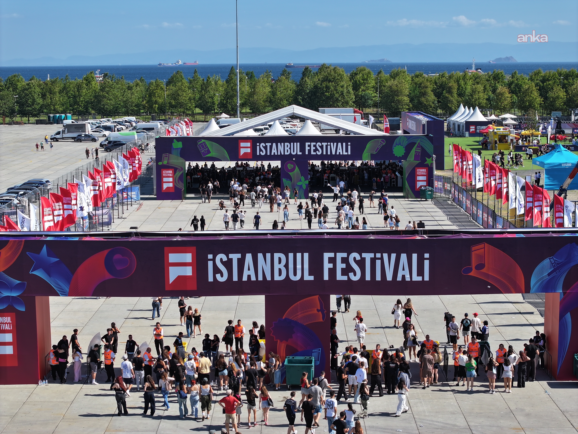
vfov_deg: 21.0
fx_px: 1169
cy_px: 217
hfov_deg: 27.8
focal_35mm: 70
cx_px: 289
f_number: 2.8
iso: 110
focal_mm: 19.35
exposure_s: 1/60
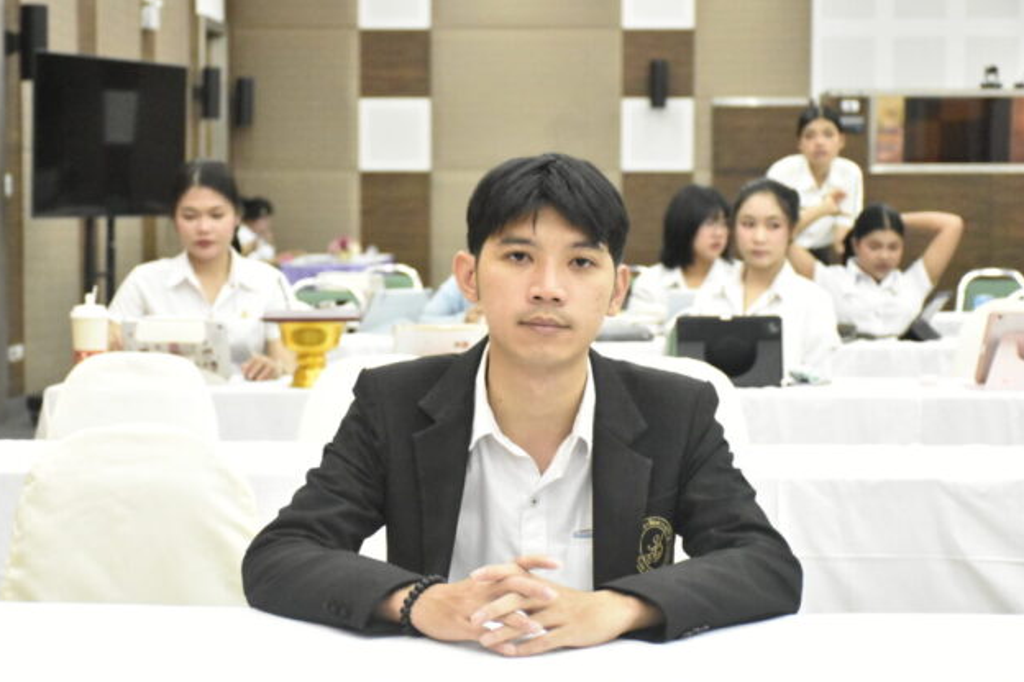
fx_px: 2275
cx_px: 504
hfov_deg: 25.4
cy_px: 334
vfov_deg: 17.1
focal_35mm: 80
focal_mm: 52
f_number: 4.8
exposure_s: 1/200
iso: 12800
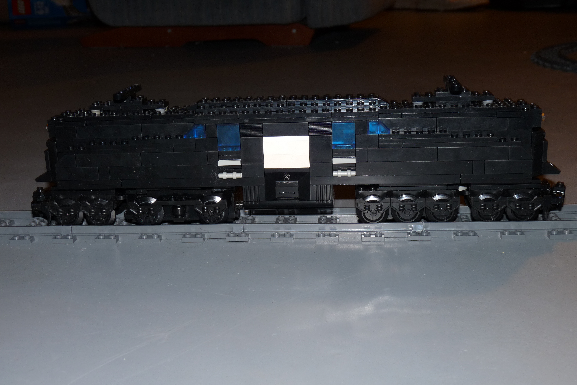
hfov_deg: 39.6
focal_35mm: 50
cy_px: 182
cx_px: 288
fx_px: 801
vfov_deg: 27.0
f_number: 3.2
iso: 100
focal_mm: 8.5
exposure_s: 1/30
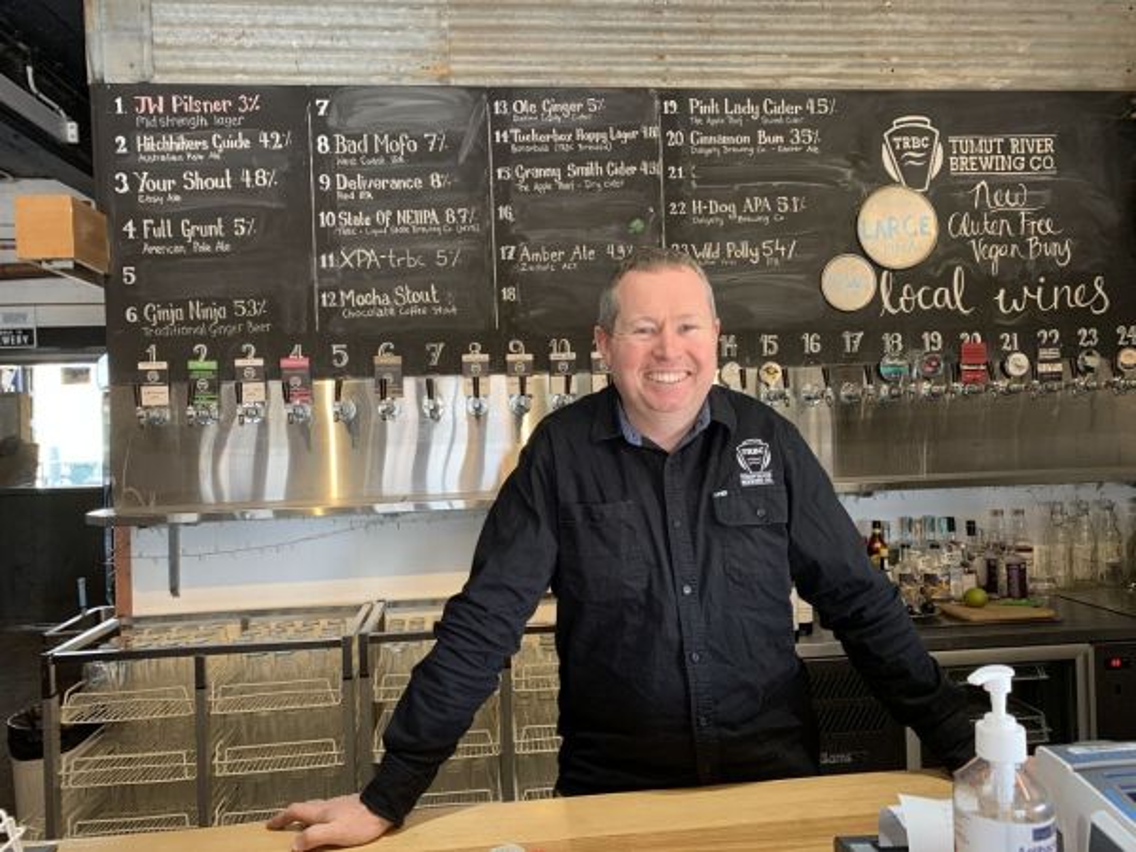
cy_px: 426
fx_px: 853
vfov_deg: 53.1
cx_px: 568
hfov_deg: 67.3
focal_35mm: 26
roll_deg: +1.8
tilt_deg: +1.1
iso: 80
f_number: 1.8
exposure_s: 1/50
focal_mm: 4.25
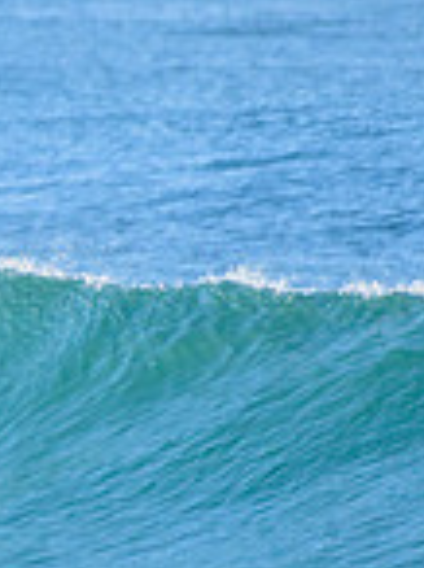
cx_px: -901
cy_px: 363
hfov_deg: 0.6
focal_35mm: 2345
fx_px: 38410
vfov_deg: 0.8
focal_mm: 500
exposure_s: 1/2000
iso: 400
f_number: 5.6
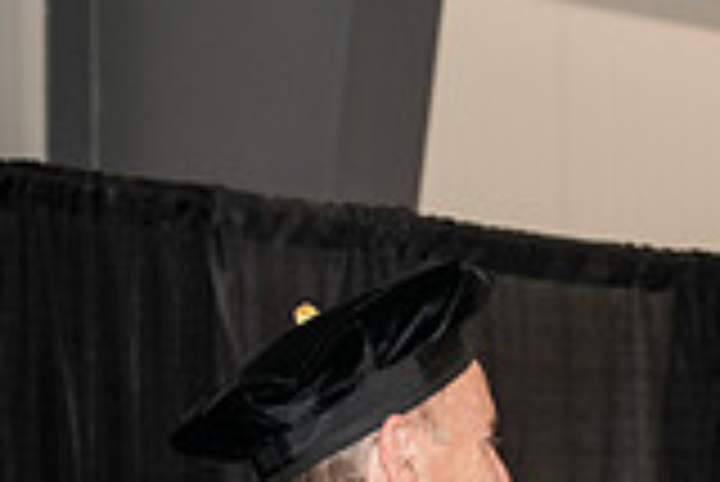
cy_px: 741
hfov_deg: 8.1
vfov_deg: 5.4
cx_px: 729
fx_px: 5064
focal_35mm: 253
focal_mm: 70
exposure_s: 1/200
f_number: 5.6
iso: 1600
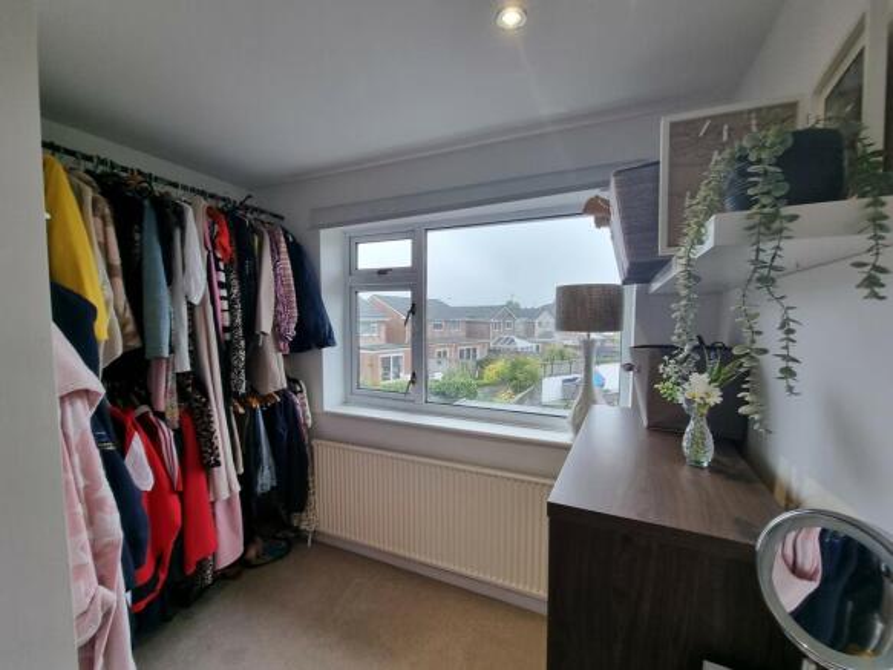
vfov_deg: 89.9
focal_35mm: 13
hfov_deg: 106.2
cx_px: 446
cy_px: 335
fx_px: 335
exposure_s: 1/50
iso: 64
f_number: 2.2
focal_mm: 2.2
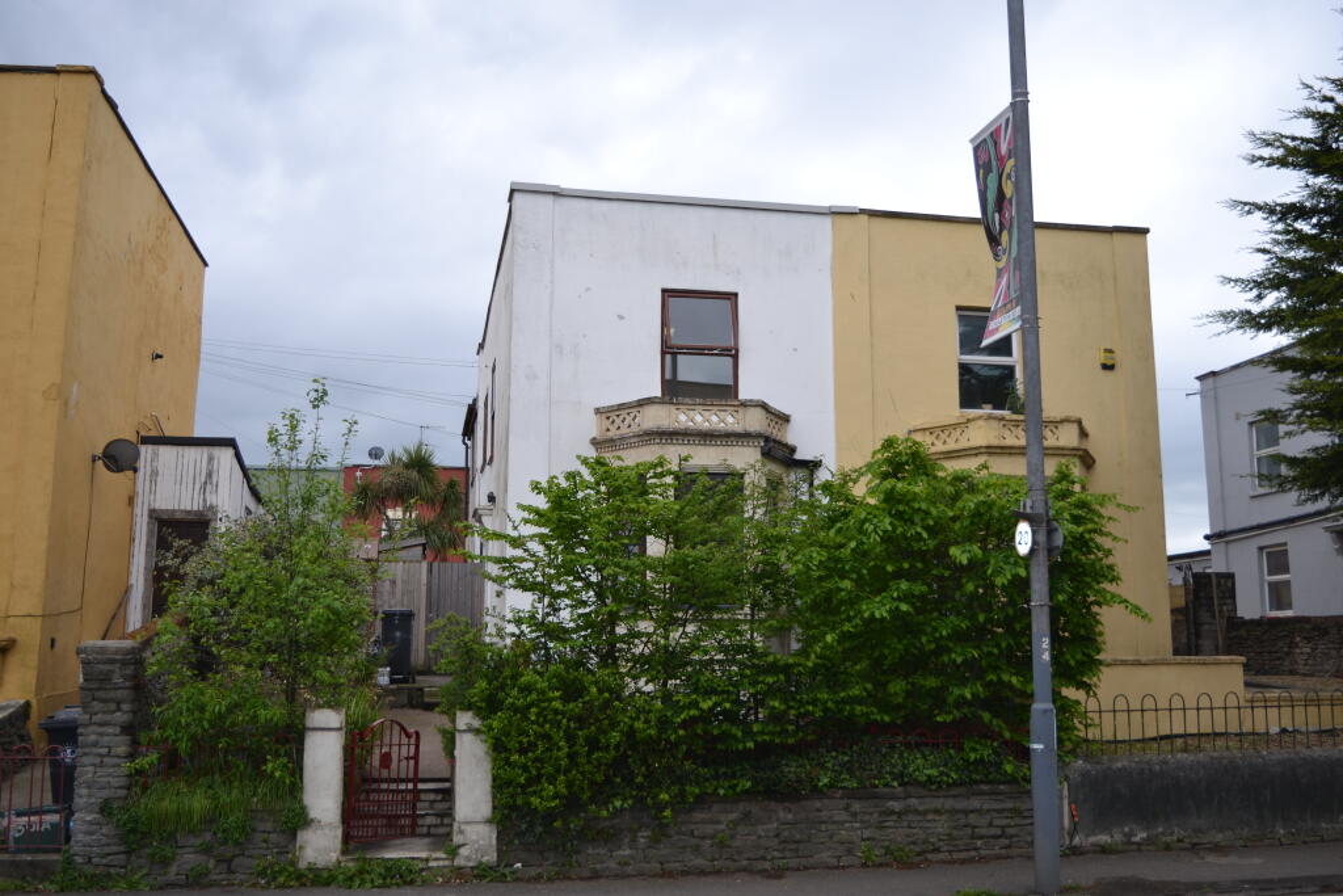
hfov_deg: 53.1
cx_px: 672
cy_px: 448
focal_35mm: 36
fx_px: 1343
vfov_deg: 36.9
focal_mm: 24
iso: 100
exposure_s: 1/200
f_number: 4
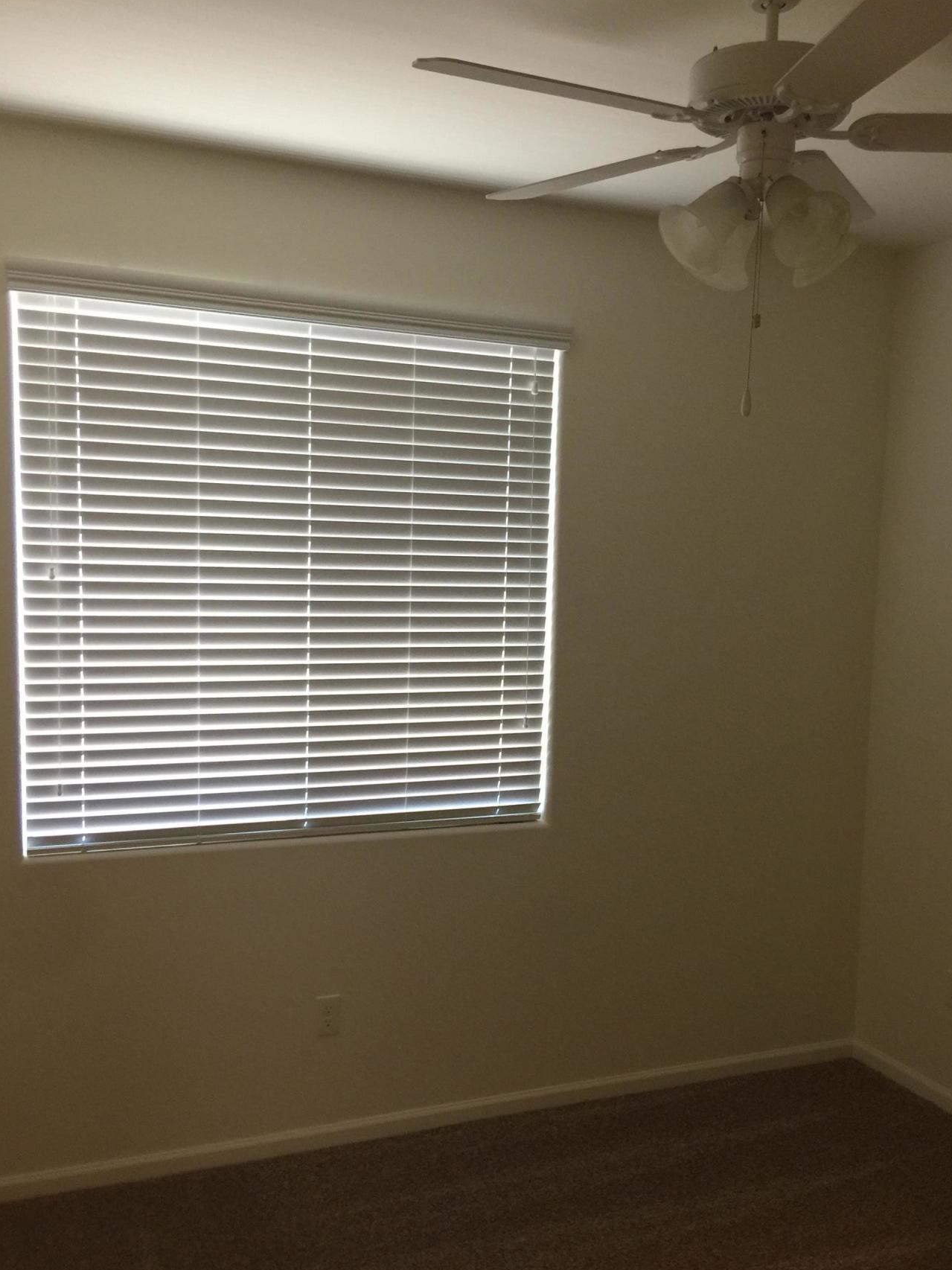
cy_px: 692
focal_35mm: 34
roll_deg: -1.6
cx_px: 533
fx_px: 1247
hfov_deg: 41.7
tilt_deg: -6.7
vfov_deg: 53.9
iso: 80
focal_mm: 4.15
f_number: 2.2
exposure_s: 1/15
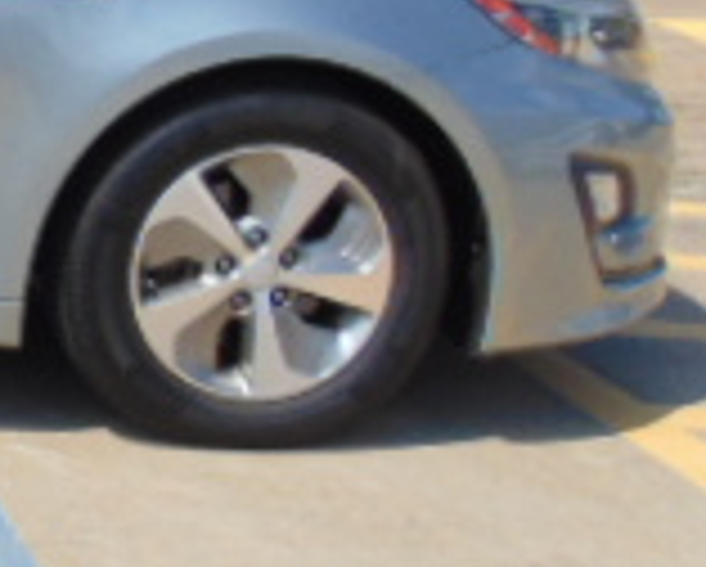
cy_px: 18
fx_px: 2490
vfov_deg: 12.8
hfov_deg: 14.0
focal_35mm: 119
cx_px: -630
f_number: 8
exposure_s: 1/250
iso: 80
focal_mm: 5.4
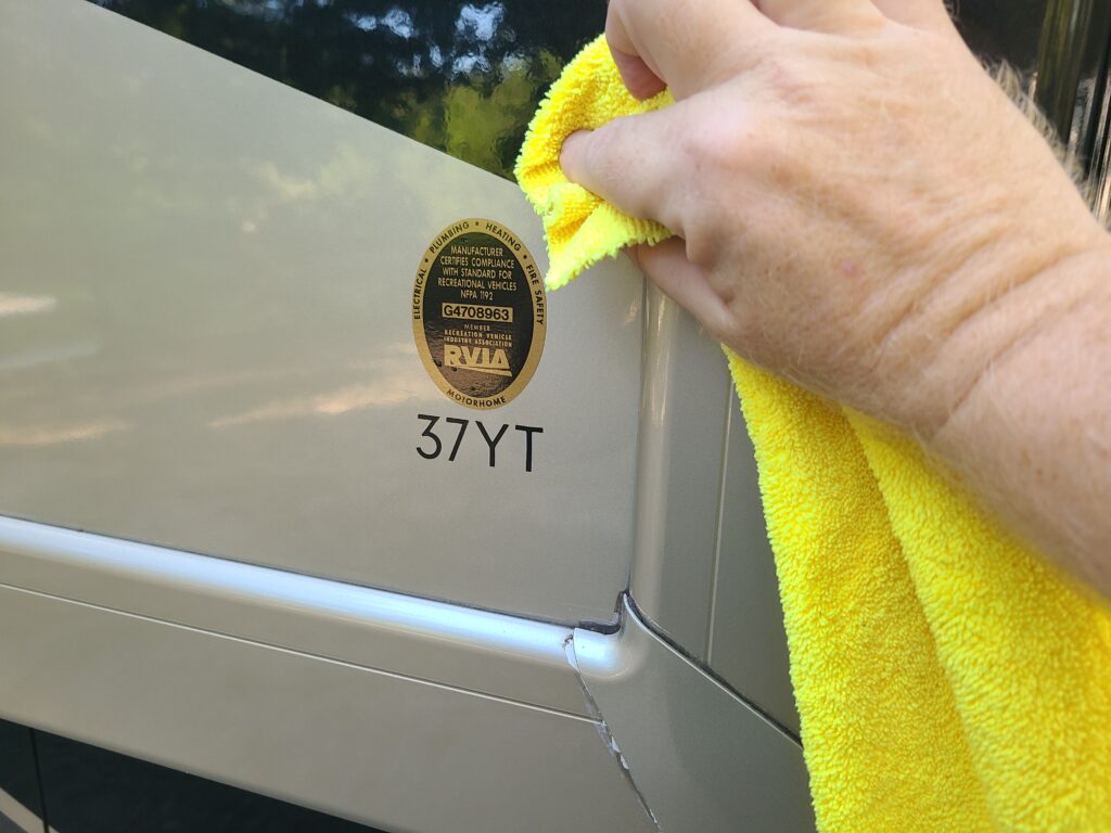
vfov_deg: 53.1
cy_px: 416
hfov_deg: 67.3
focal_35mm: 26
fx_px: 834
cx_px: 556
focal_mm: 5.4
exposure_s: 1/60
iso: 50
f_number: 1.8
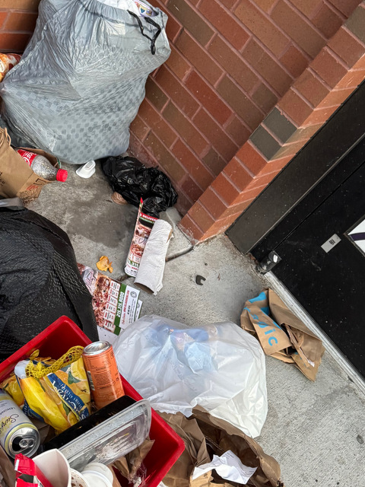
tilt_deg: -36.5
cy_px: 206
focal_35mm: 45
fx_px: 633
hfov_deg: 32.0
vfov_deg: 42.0
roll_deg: -36.9
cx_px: 129
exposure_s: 1/60
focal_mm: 6.76
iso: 320
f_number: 1.78
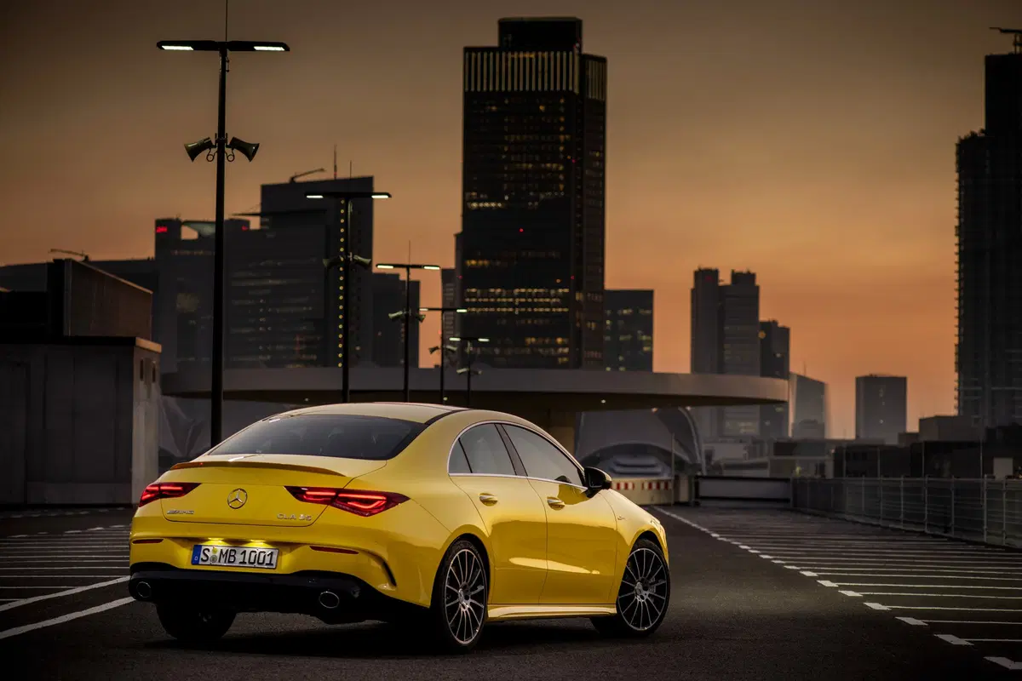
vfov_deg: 13.0
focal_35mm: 105
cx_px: 511
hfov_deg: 19.5
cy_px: 340
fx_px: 2981
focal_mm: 105
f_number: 4
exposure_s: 1/10
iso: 100
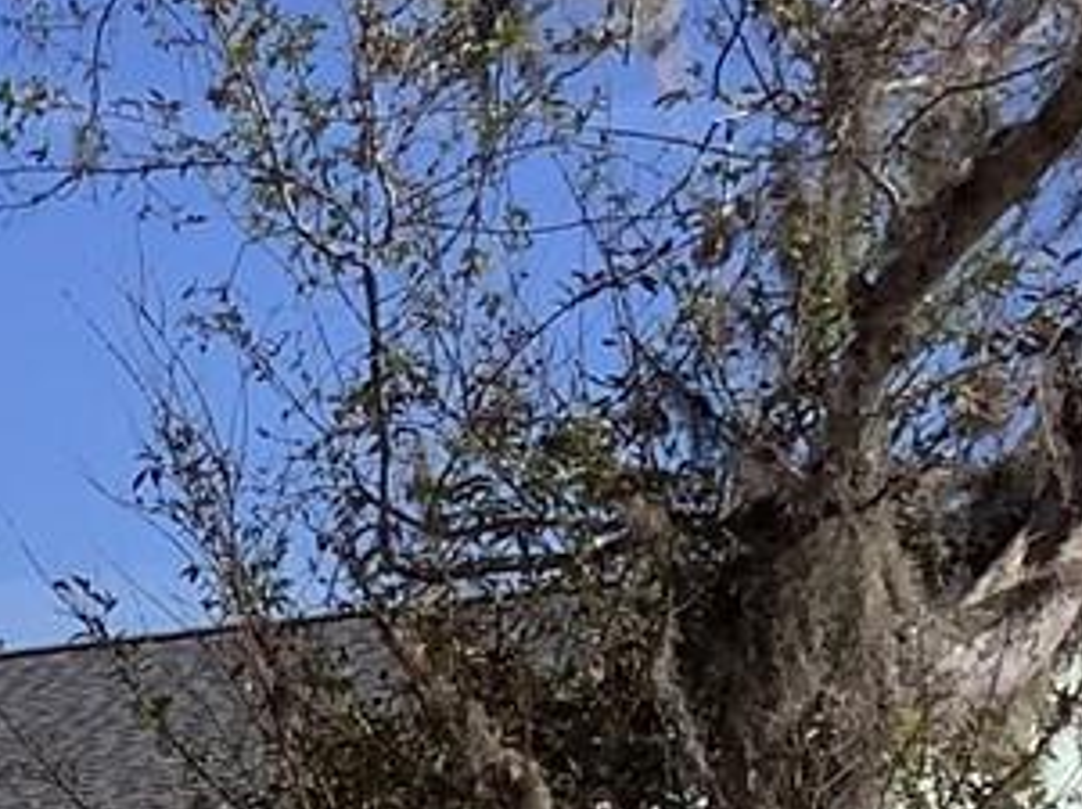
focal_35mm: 165
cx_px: -1298
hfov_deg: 10.7
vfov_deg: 8.5
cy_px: 1683
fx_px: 5151
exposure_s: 1/2262
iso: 25
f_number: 2.4
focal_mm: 3.3
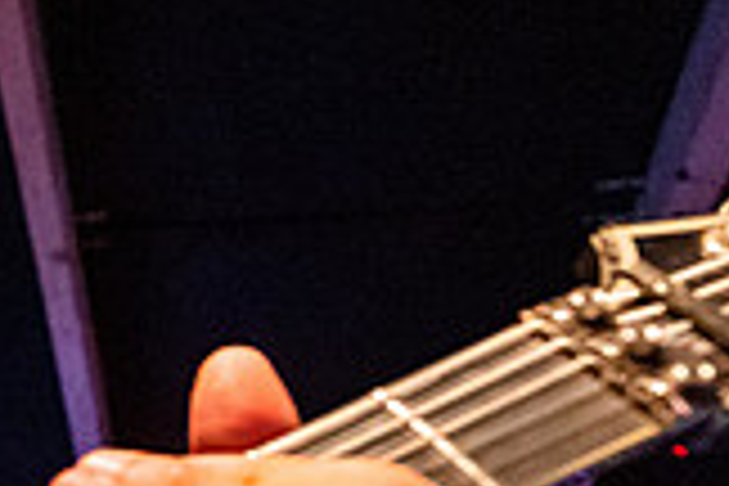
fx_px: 1012
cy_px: 542
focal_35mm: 50
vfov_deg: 25.0
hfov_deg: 23.3
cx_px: -540
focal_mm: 14
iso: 3200
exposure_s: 1/250
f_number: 2.8
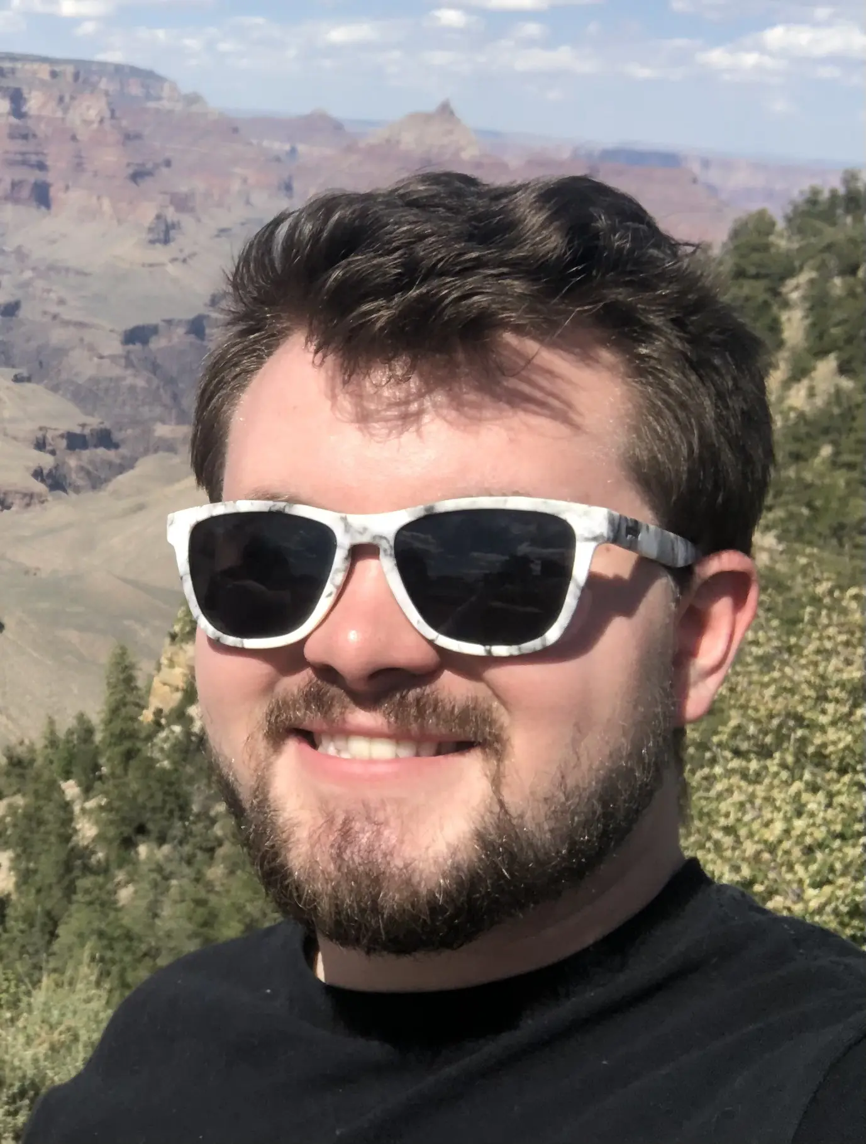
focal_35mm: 32
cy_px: 572
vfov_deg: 56.6
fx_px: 1061
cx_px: 433
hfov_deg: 44.4
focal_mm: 2.87
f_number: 2.2
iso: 20
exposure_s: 1/1131
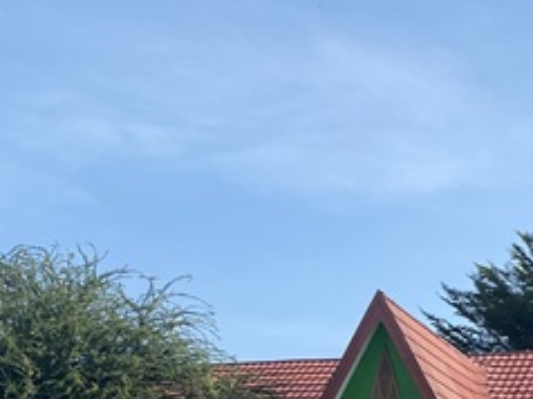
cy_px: 495
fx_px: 1354
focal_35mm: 88
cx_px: 396
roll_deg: -1.6
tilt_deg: +5.7
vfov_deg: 16.0
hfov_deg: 22.1
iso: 32
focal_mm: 4.25
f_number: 1.8
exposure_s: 1/1838
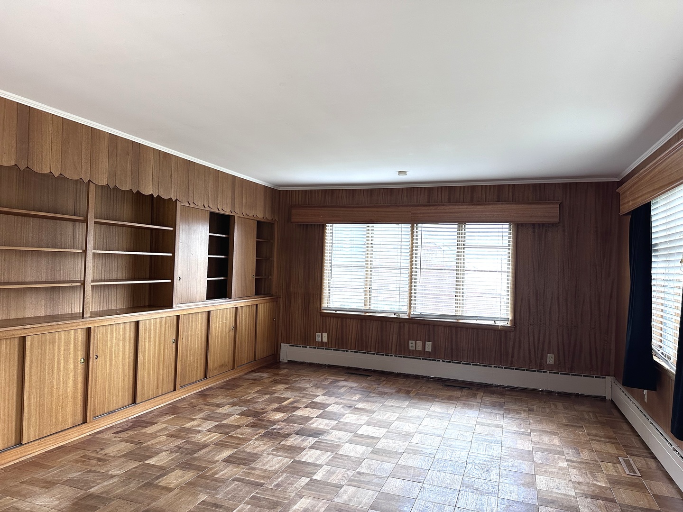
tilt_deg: +0.3
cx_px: 342
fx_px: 474
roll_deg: -1.5
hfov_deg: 71.6
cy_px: 256
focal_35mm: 24
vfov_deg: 56.8
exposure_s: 1/72
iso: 250
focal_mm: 6.86
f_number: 1.78
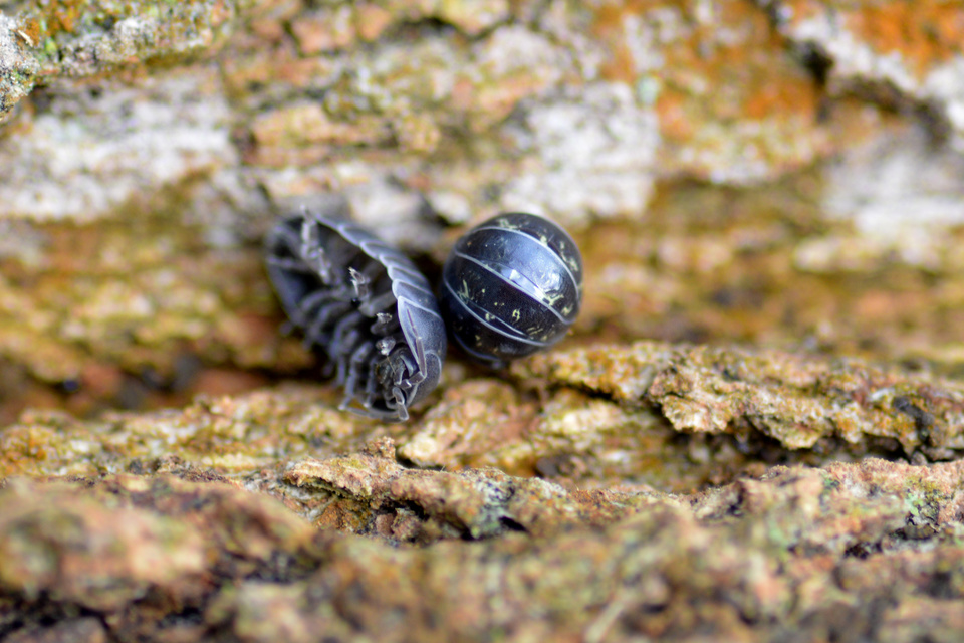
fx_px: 4016
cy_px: 322
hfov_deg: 13.7
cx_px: 482
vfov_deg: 9.1
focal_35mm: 150
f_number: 4.2
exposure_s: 1/200
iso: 400
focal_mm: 100
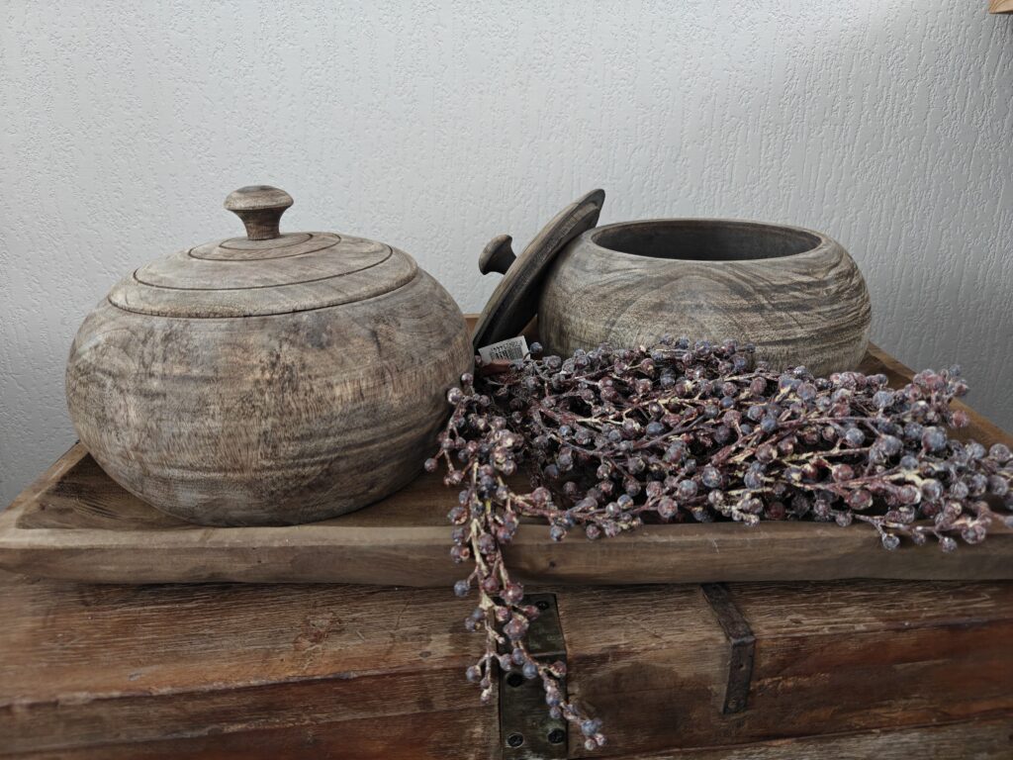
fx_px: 673
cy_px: 380
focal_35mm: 23
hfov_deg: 73.9
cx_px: 506
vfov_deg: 58.9
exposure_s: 1/84
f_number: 1.6
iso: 1250
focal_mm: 6.06
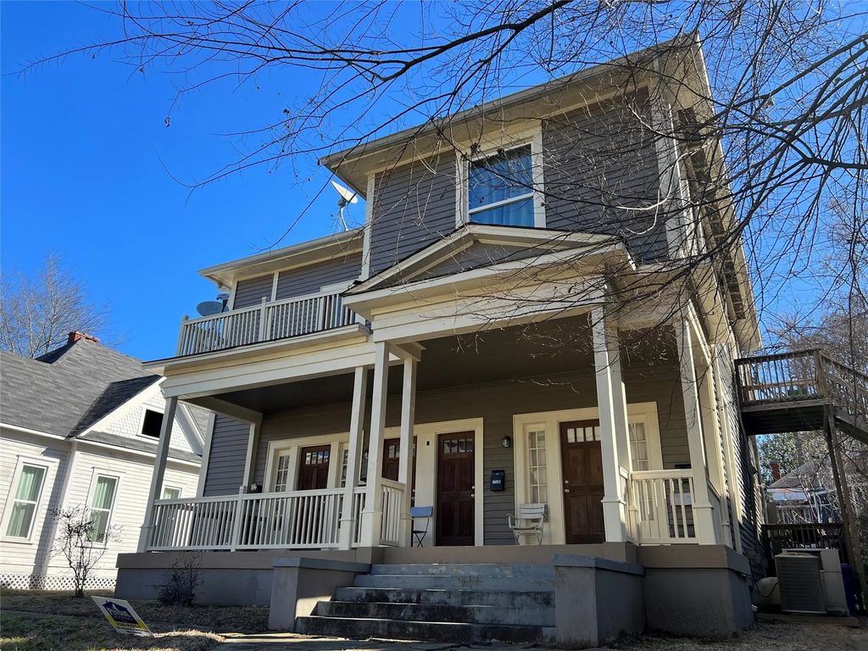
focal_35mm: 26
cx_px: 434
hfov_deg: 67.3
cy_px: 326
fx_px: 652
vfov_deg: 53.1
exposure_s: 1/1449
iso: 50
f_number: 1.5
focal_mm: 5.7
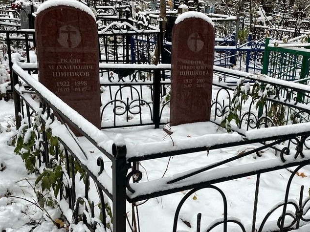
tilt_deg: -13.4
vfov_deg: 34.3
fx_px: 376
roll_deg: -2.0
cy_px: 130
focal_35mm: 42
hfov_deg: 43.9
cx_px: 217
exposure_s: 1/121
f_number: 1.6
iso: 100
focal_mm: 4.2
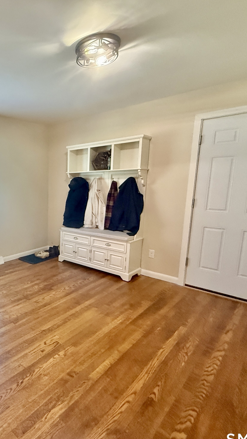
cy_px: 223
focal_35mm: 21
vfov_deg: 83.8
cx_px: 14
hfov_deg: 46.9
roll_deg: -0.9
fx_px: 245
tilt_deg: -7.7
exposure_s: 1/120
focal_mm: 2.22
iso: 640
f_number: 2.2
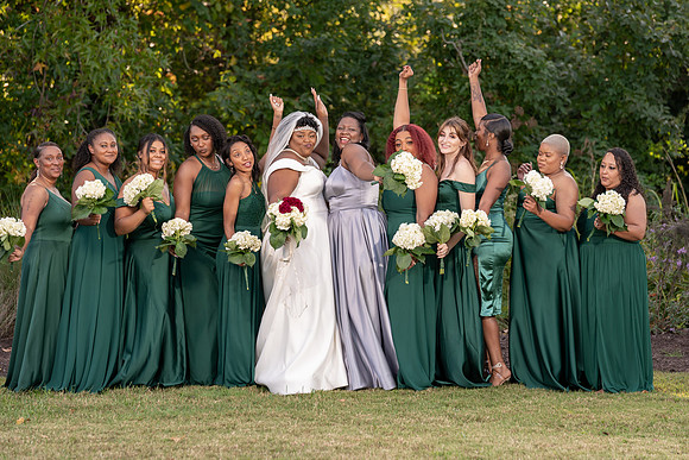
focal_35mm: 153
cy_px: 230
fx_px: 2928
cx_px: 344
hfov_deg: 13.4
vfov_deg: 9.0
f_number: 4
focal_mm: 148
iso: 160
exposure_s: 1/200
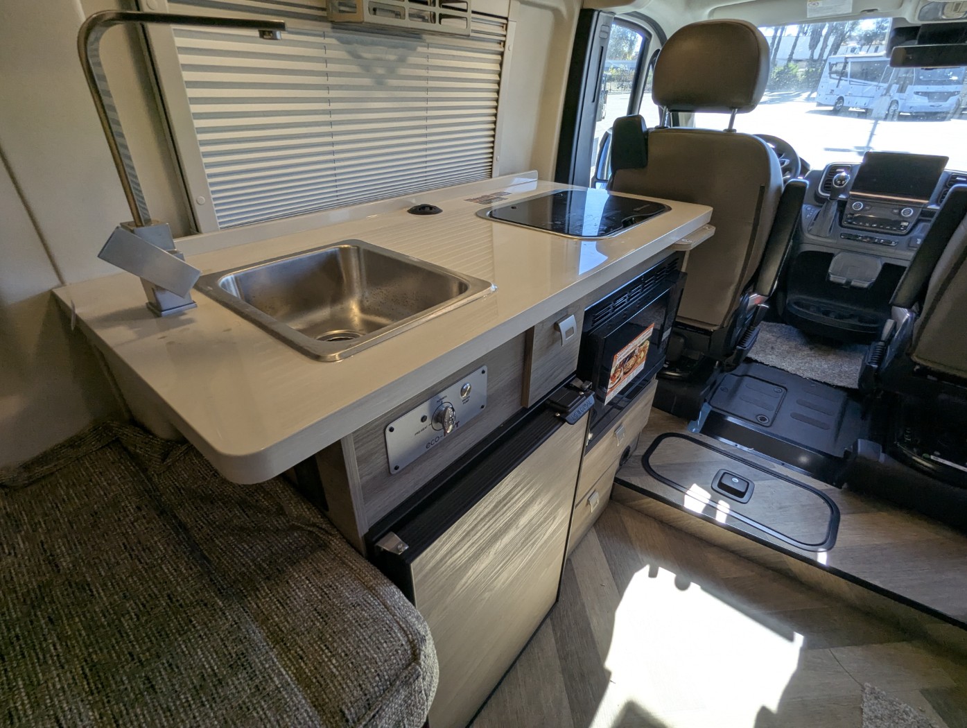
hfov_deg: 94.4
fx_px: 448
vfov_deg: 78.2
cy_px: 364
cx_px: 484
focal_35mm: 16
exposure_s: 1/251
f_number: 2.2
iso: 56
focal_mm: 2.35
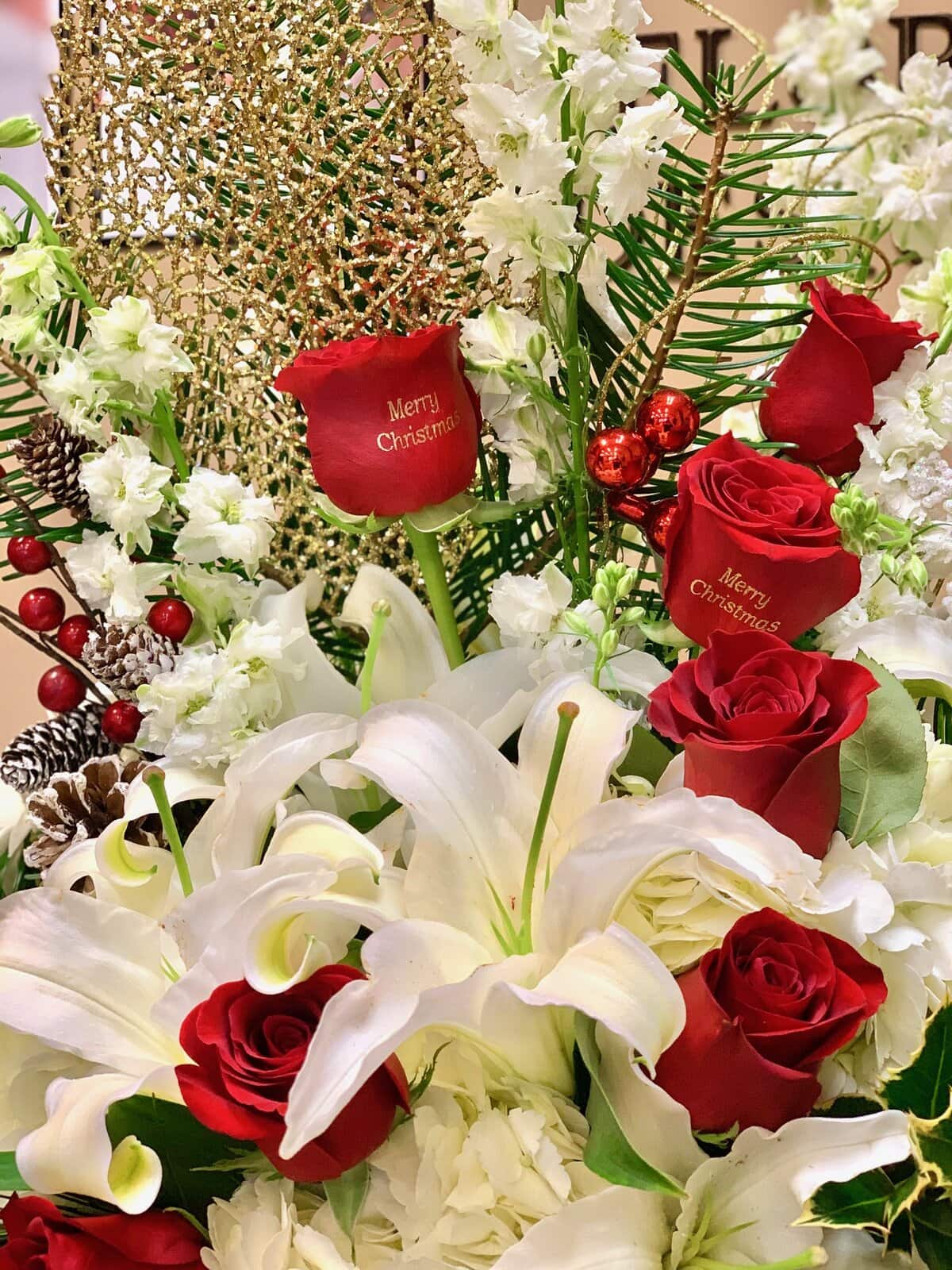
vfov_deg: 36.8
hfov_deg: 28.0
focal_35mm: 52
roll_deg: -0.3
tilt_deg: -2.3
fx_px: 1907
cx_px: 476
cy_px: 635
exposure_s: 1/60
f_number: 2.4
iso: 160
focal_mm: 6
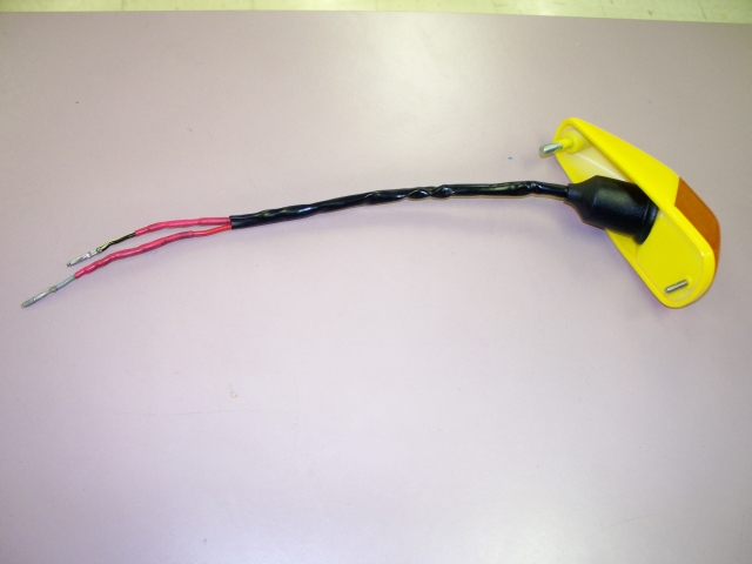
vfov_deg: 40.7
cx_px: 376
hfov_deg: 52.6
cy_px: 282
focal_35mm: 35
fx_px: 760
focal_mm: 7.5
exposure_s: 1/30
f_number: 2.8
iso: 200
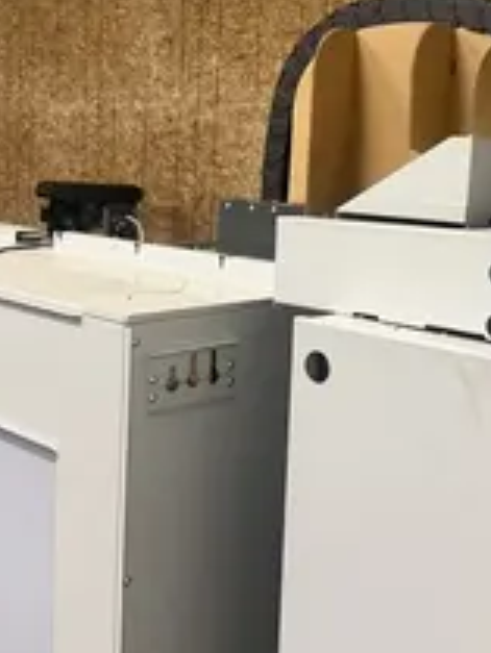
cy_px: 262
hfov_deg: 31.3
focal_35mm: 46
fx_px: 869
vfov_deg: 41.0
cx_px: 328
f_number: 1.78
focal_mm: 6.76
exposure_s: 1/60
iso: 400
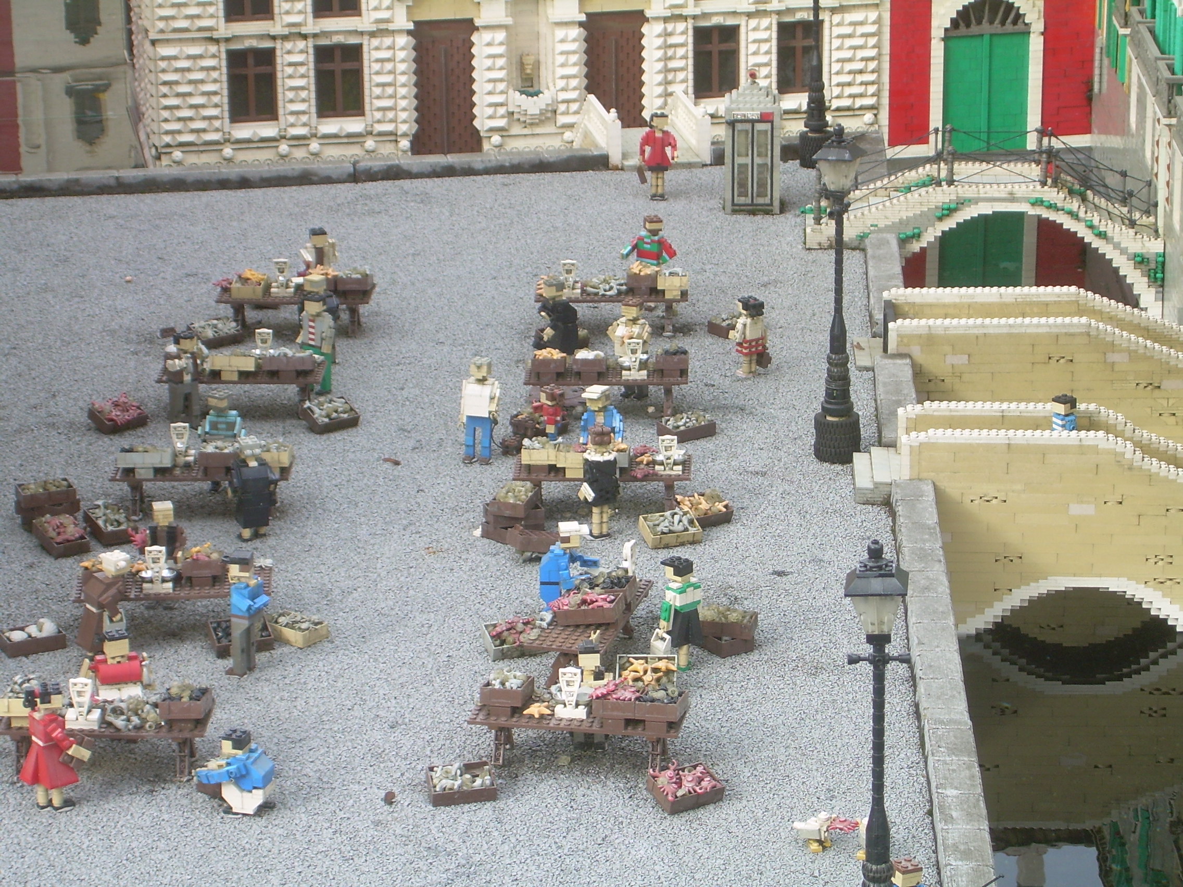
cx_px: 592
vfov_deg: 13.5
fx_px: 3759
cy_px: 444
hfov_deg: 17.9
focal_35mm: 110
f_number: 4.9
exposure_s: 1/115
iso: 50
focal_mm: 18.9
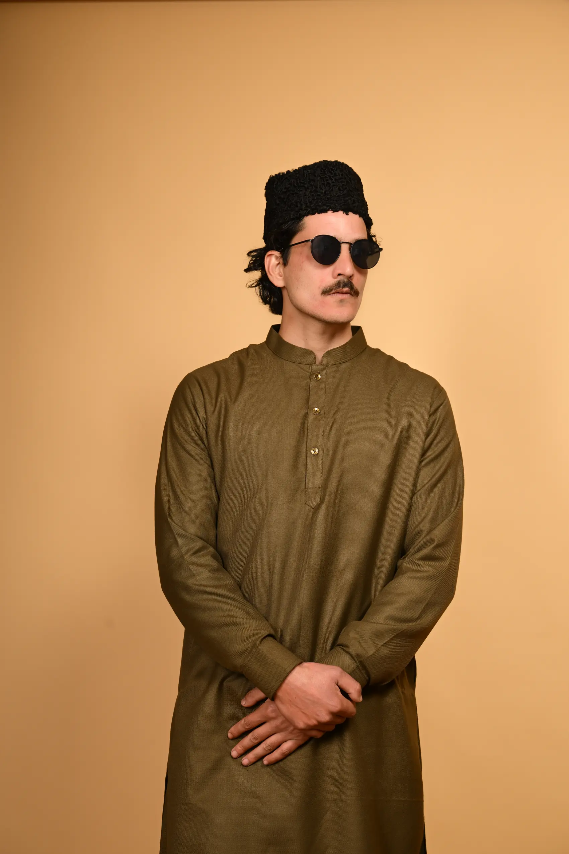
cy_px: 427
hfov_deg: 20.0
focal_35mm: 68
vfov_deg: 29.7
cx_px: 284
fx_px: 1612
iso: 160
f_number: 6.3
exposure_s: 1/200
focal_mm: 68
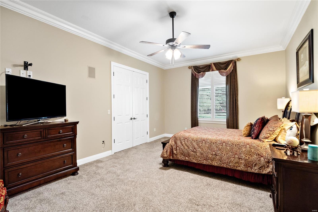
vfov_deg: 73.7
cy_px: 106
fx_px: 141
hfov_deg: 96.7
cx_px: 159
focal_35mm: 16
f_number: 8
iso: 400
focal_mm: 8
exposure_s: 1/50
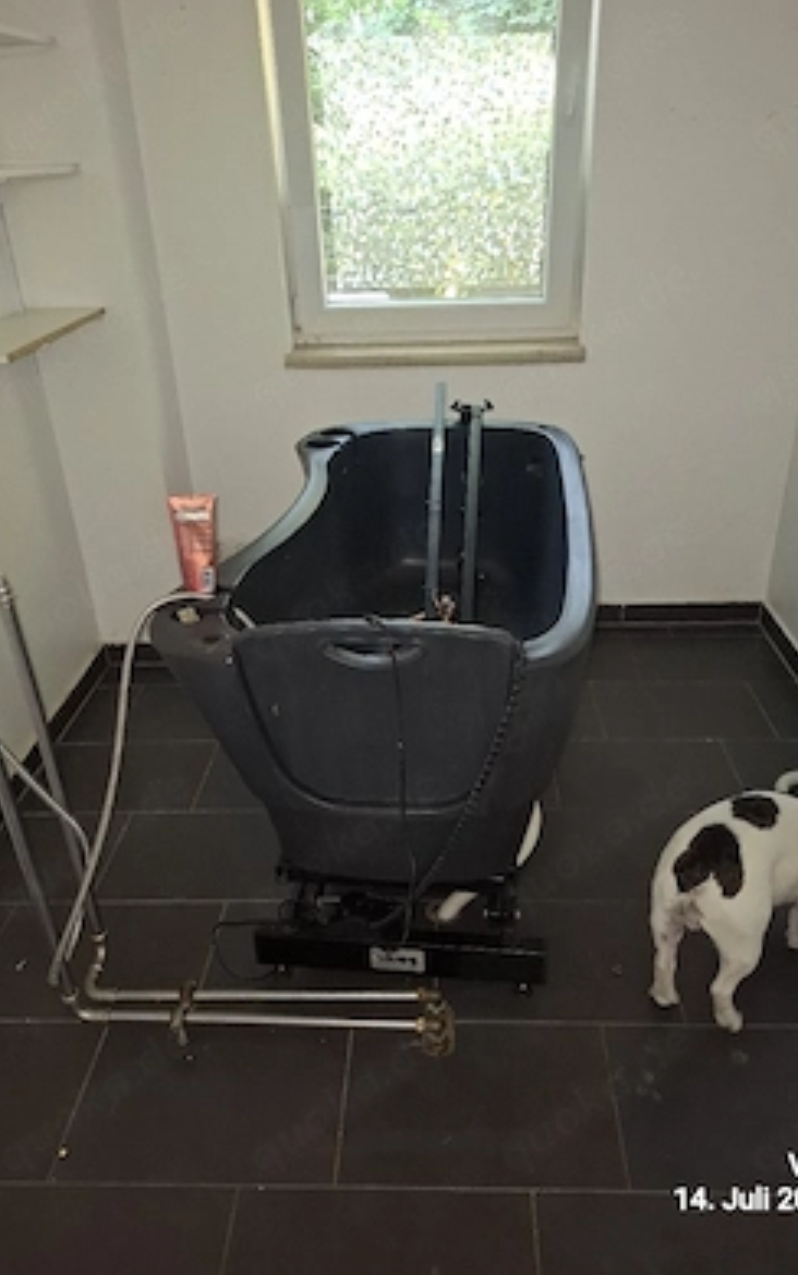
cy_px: 624
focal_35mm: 25
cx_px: 415
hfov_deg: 49.3
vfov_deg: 72.5
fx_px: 869
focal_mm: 5.54
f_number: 1.8
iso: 320
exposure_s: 1/50
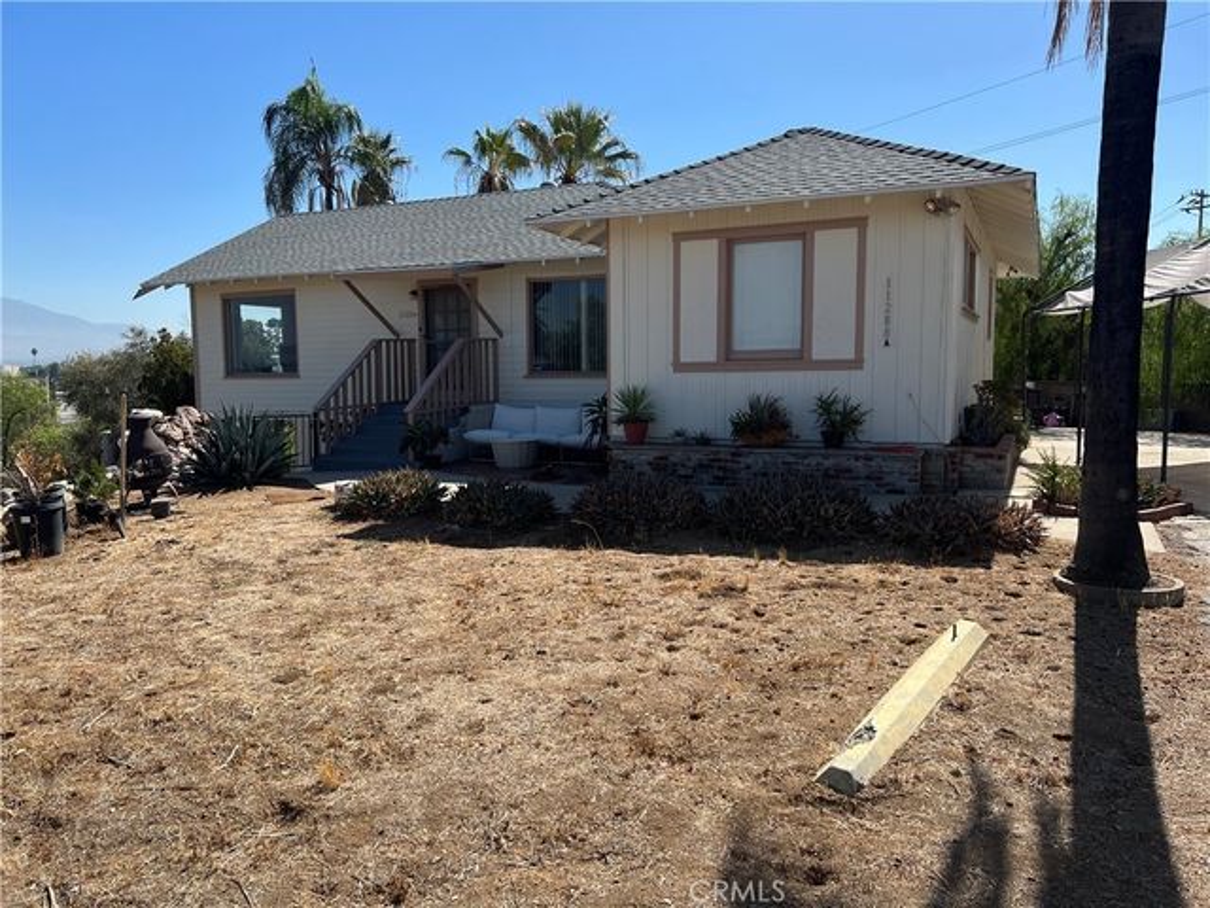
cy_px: 454
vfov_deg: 53.1
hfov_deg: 67.3
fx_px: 909
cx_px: 605
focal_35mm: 26
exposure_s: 1/3077
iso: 50
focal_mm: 5.7
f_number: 1.5
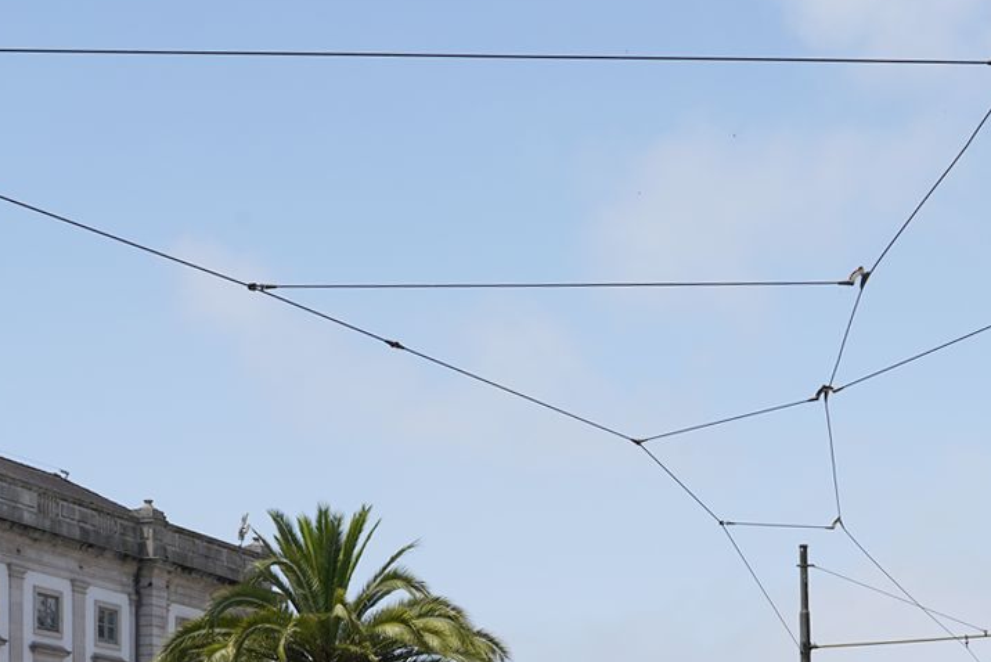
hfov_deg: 28.9
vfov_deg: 19.3
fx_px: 1845
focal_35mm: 67
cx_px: 880
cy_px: 770
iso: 100
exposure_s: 1/100
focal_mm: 24
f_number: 14
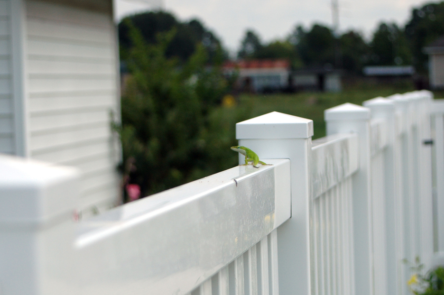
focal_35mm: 161
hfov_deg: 12.8
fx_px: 1984
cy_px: 169
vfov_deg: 8.5
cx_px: 238
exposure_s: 1/1000
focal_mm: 80
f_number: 5.6
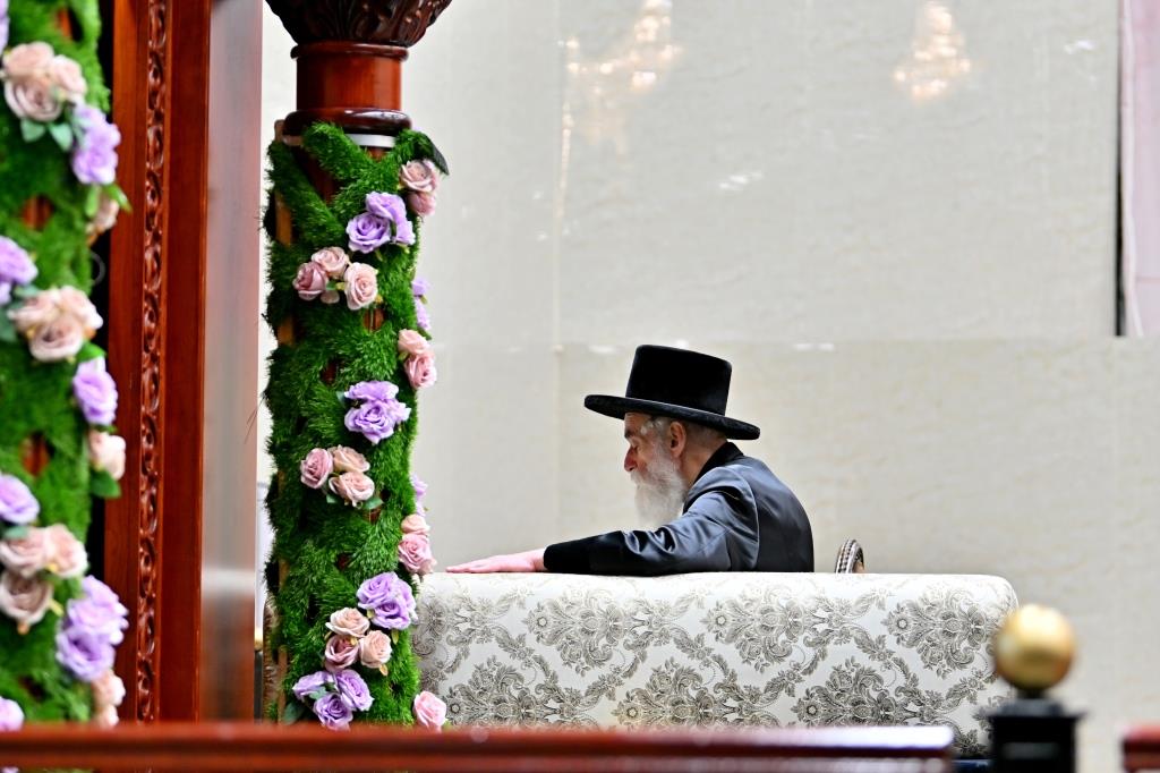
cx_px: 580
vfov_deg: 10.6
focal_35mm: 129
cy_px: 386
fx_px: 4155
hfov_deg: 15.9
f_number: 2.8
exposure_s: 1/200
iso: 250
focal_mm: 86
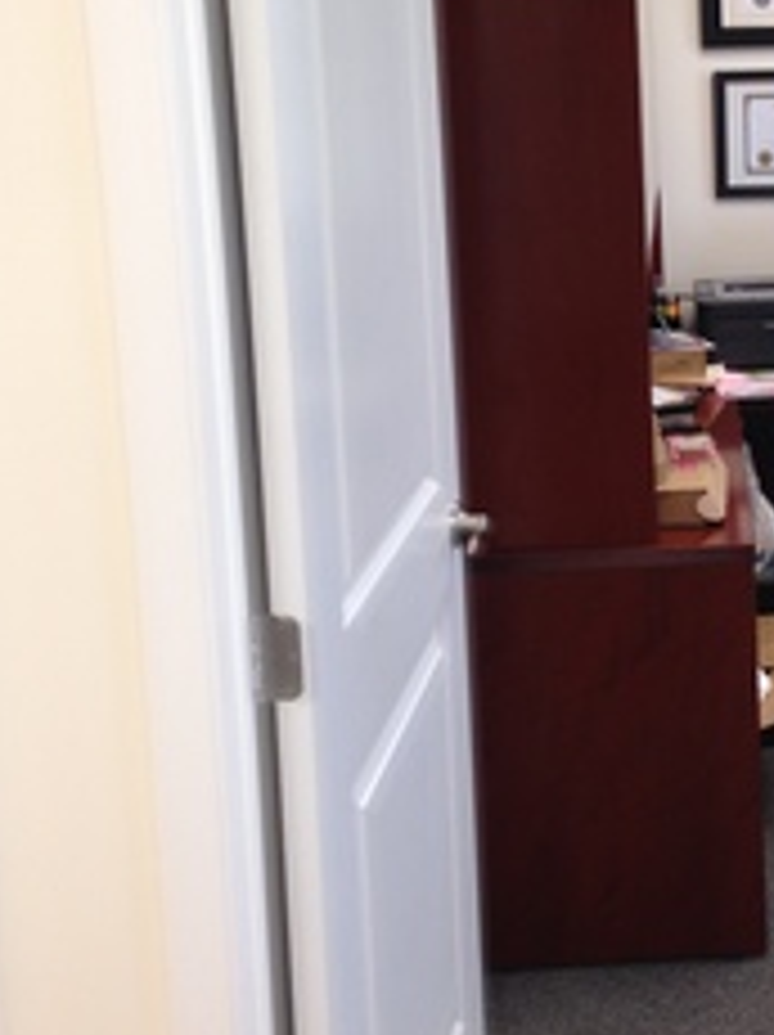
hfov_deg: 20.5
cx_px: 796
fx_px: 2061
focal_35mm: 69
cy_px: 315
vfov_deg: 27.9
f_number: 2.4
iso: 64
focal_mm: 4.12
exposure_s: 1/20
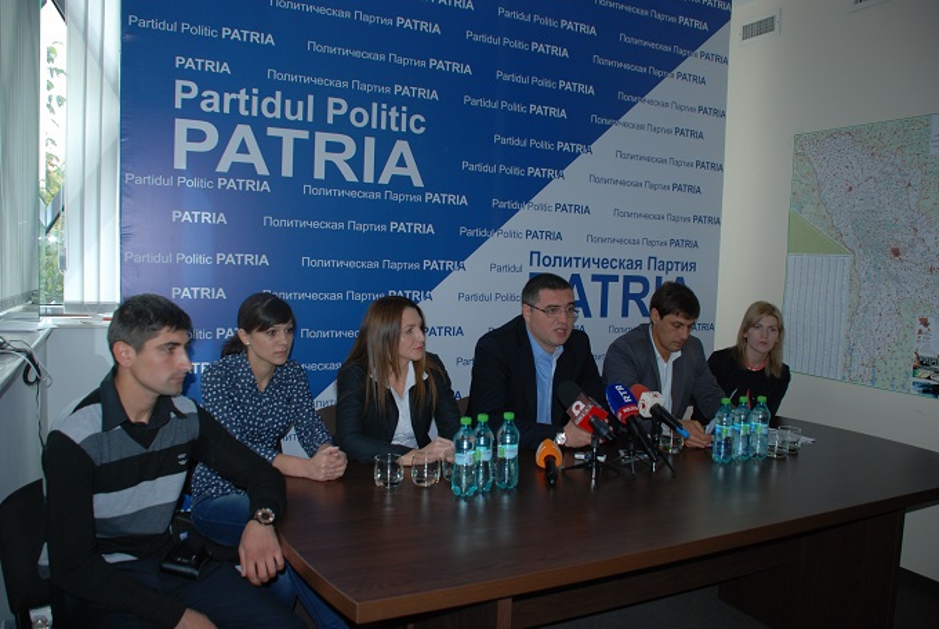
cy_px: 314
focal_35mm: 27
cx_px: 470
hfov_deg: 67.3
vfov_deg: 48.0
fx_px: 705
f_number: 3.5
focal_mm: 18
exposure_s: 1/60
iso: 200
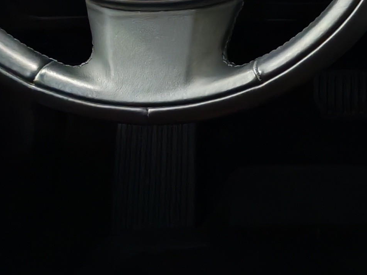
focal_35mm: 134
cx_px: 699
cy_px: 111
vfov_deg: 11.1
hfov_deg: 13.0
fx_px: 1421
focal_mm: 6.12
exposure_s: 1/50
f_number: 1.9
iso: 1250
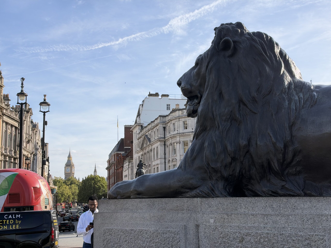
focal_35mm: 48
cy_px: 124
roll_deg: +2.6
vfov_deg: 30.3
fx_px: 459
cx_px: 166
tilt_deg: +9.5
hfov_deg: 39.7
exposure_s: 1/1812
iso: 64
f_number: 2.8
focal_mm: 6.93
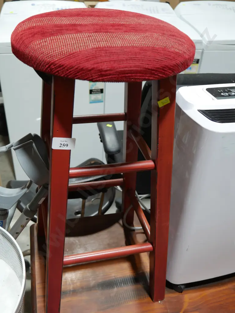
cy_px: 156
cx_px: 118
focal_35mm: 36
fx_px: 326
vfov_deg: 51.3
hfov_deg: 39.7
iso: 320
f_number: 4
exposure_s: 1/60
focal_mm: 18
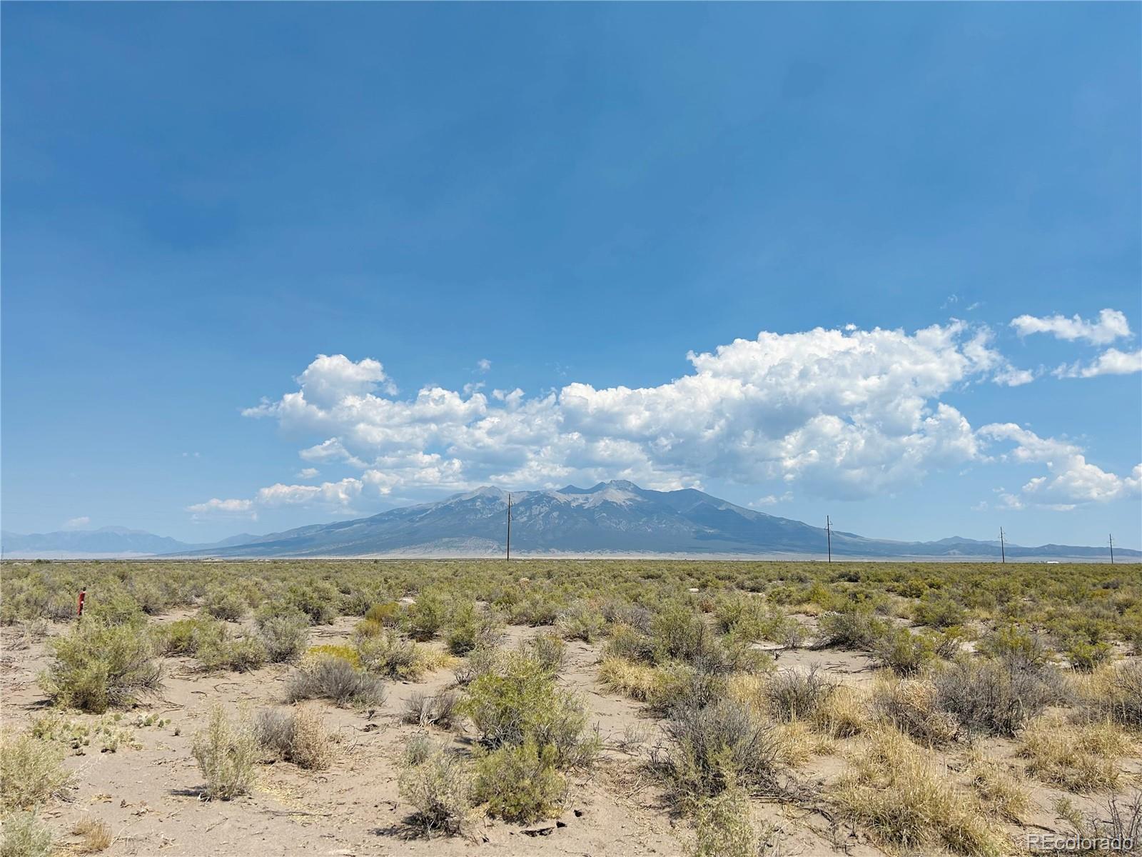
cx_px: 571
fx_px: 858
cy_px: 428
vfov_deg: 53.1
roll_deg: +0.3
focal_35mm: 26
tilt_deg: +8.3
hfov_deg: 67.3
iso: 50
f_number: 1.5
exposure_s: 1/8696
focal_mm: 5.7
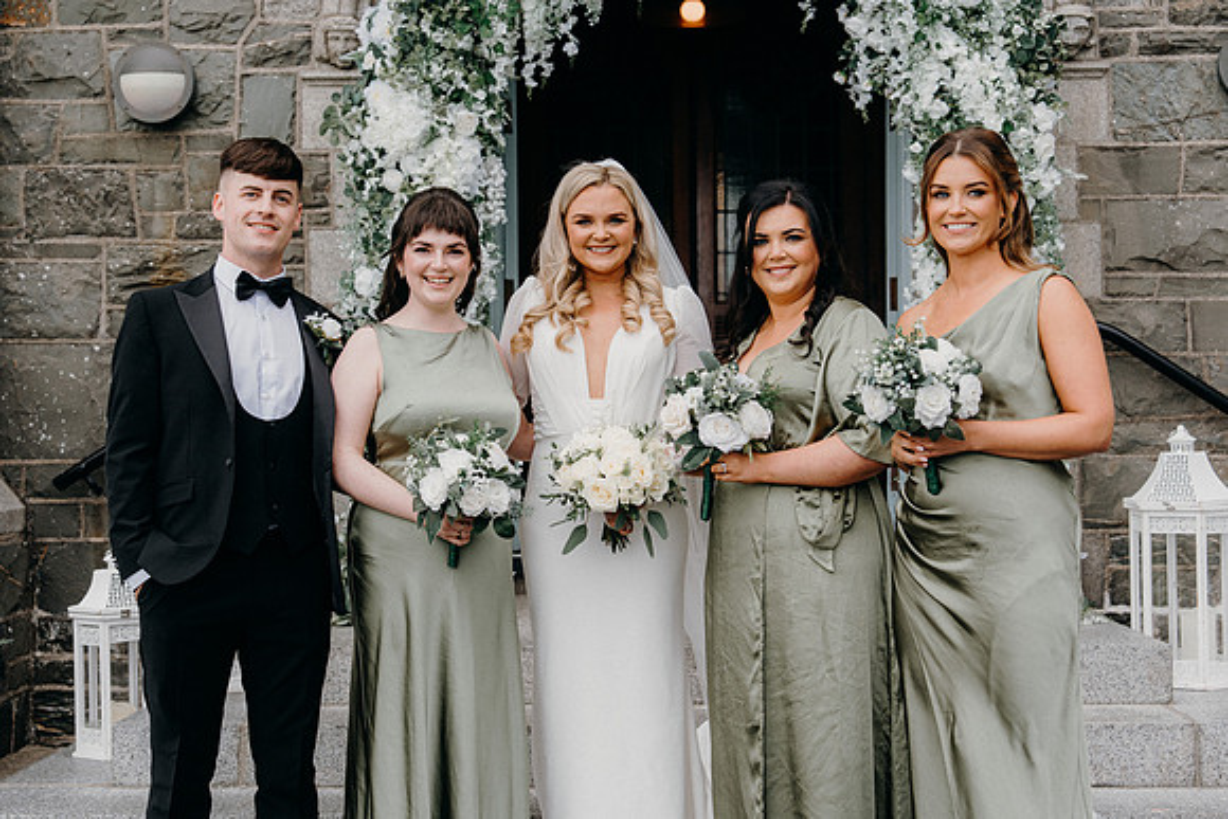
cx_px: 614
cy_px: 410
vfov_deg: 26.5
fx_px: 1740
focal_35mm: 51
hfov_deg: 38.9
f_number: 3.5
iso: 125
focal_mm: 51
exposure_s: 1/320
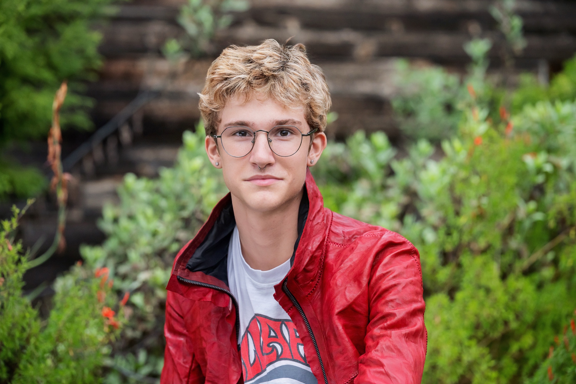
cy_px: 192
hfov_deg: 15.2
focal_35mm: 135
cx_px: 288
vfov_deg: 10.2
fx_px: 2160
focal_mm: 135
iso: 640
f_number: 4
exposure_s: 1/400
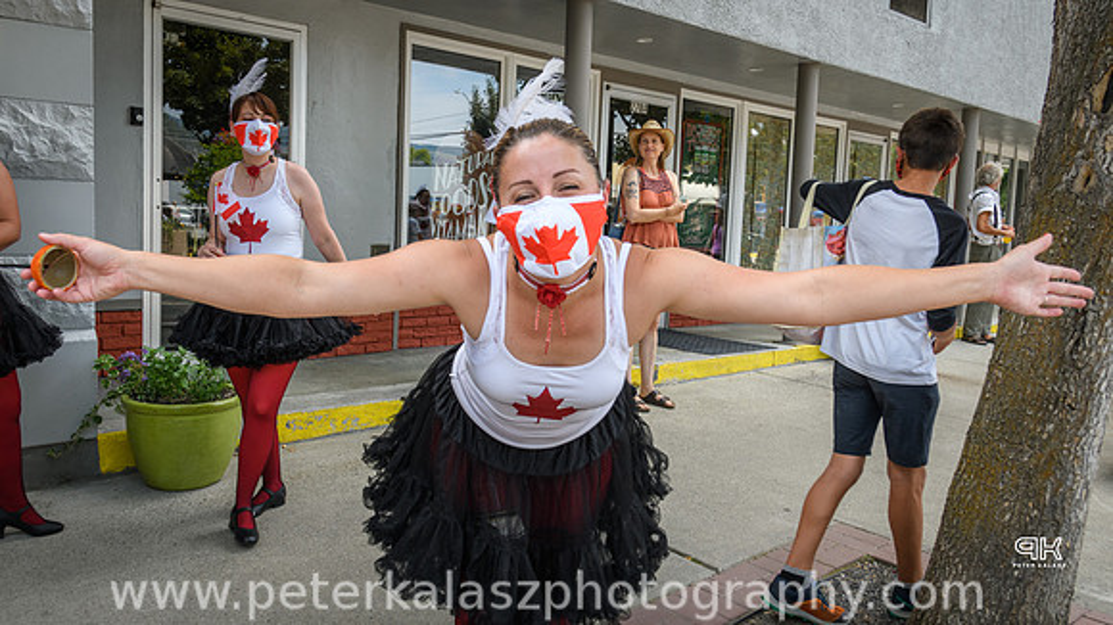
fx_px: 850
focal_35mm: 29
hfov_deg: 66.3
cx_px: 518
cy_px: 280
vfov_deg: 40.3
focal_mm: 24
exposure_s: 1/200
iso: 500
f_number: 8
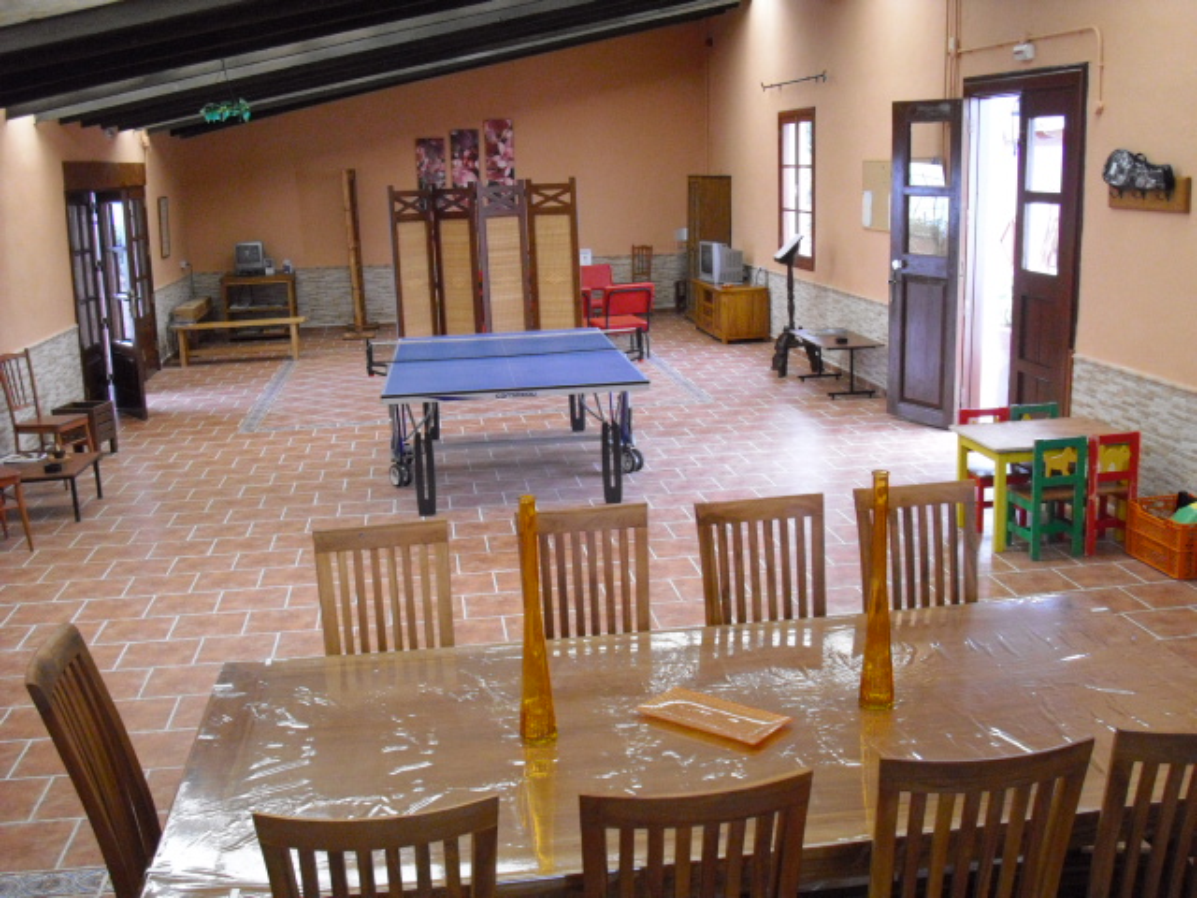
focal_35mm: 38
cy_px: 449
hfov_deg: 49.0
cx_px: 598
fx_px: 1314
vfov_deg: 37.7
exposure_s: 1/60
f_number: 2.8
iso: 400
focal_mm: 6.2
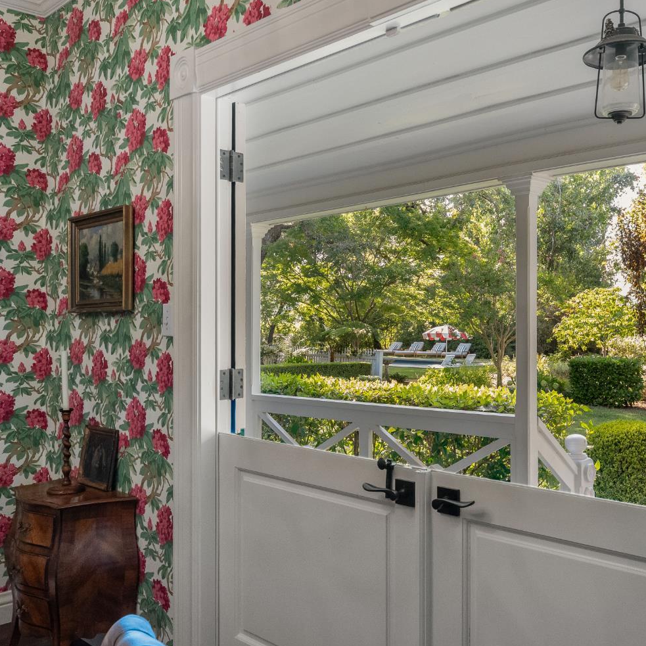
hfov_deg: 47.1
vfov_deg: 47.2
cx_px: 374
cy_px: 326
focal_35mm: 35
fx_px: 739
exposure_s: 1/40
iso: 1600
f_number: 7.1
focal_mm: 18.1
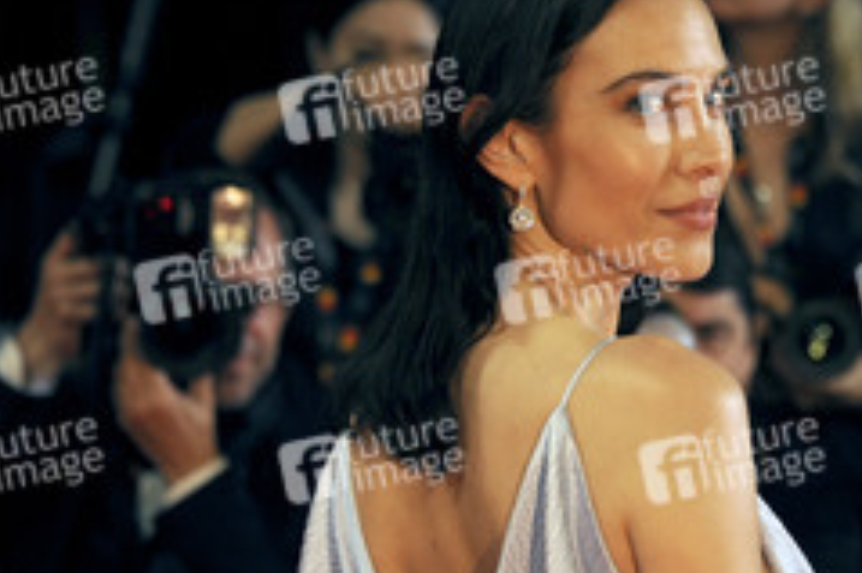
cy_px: 371
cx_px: 635
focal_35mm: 283
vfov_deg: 4.8
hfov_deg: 7.3
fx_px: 6771
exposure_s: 1/250
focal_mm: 150
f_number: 5.6
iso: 1250
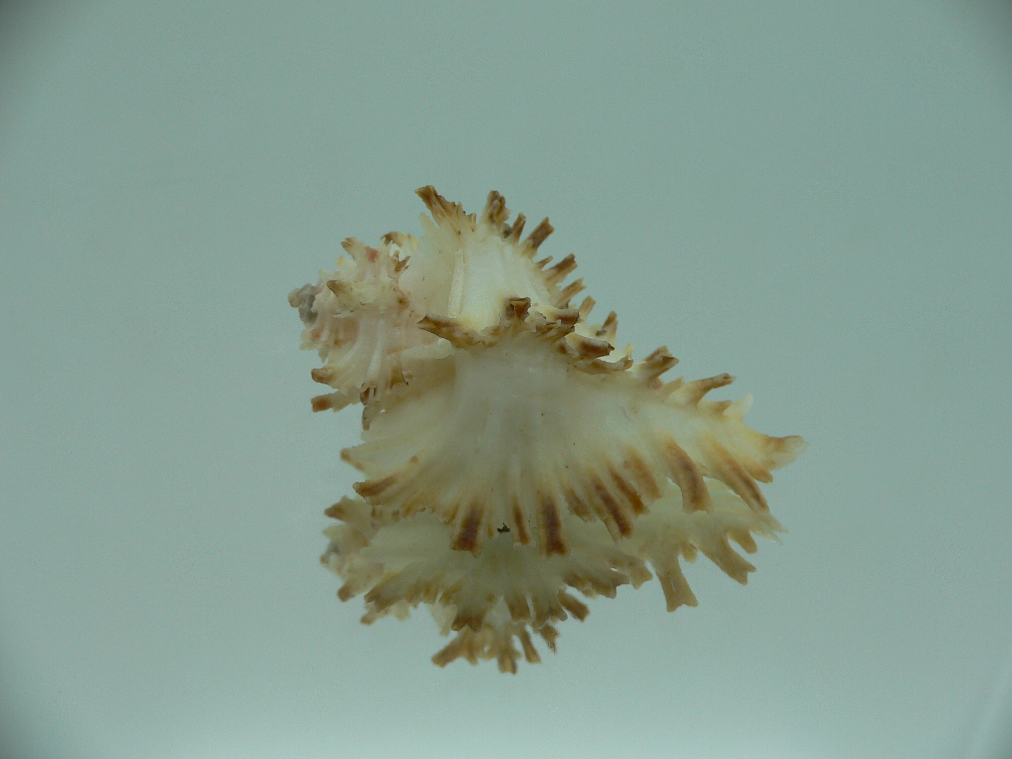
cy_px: 380
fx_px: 1023
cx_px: 506
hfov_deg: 52.6
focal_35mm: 35
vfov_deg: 40.7
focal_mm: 4.6
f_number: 2.8
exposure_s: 1/60
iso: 80
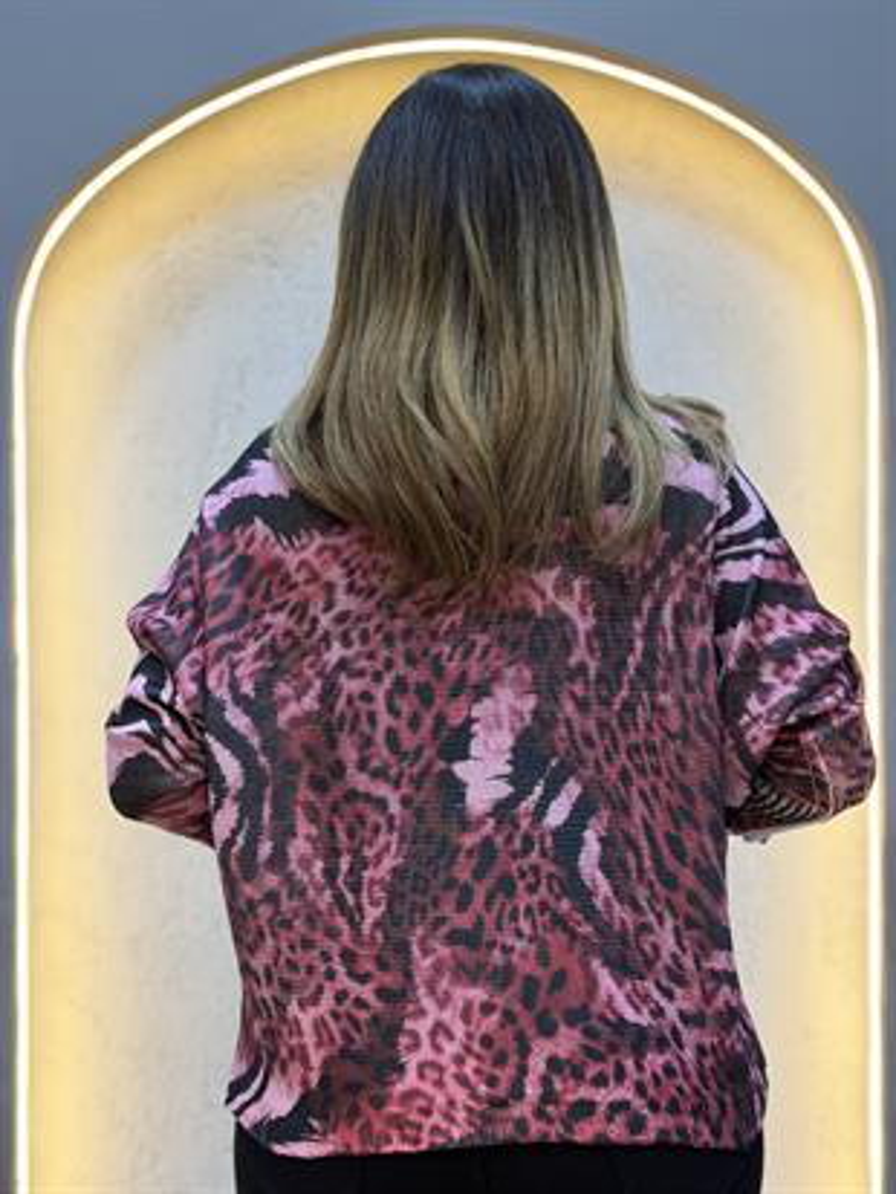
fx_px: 1656
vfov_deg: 39.6
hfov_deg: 30.3
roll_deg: +0.2
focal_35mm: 48
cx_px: 448
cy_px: 597
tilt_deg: -0.2
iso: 80
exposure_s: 1/100
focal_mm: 6.76
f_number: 1.78
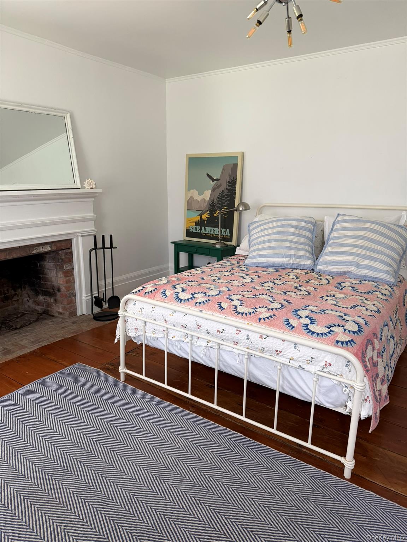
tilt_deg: -14.5
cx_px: 204
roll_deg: -0.4
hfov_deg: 56.8
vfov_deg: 71.6
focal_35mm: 24
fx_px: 376
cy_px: 271
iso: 250
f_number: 1.78
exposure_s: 1/60
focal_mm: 6.76
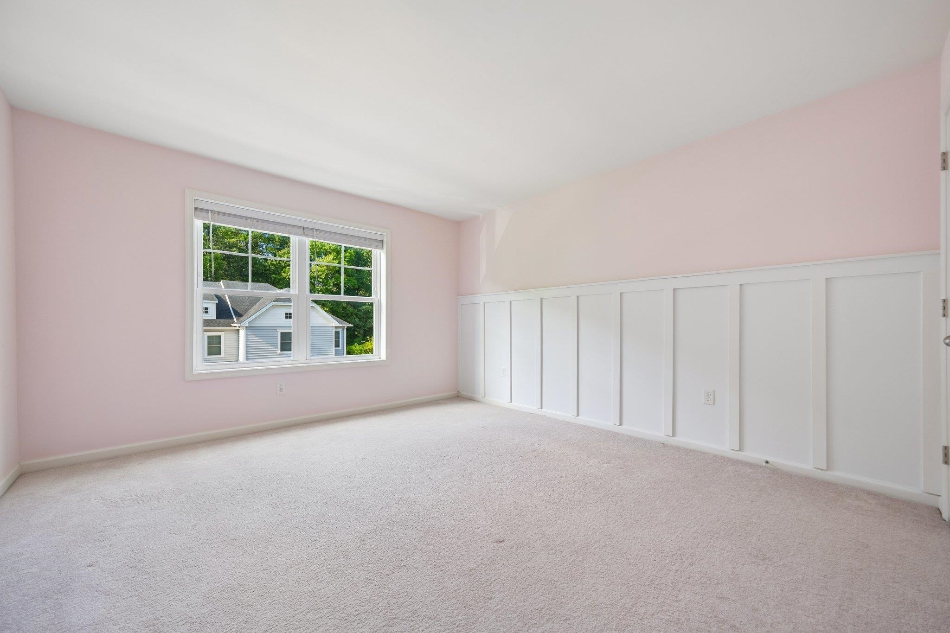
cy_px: 316
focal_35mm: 13
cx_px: 475
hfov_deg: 108.3
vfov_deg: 85.4
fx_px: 343
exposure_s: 1/50
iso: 250
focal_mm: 8.6
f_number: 4
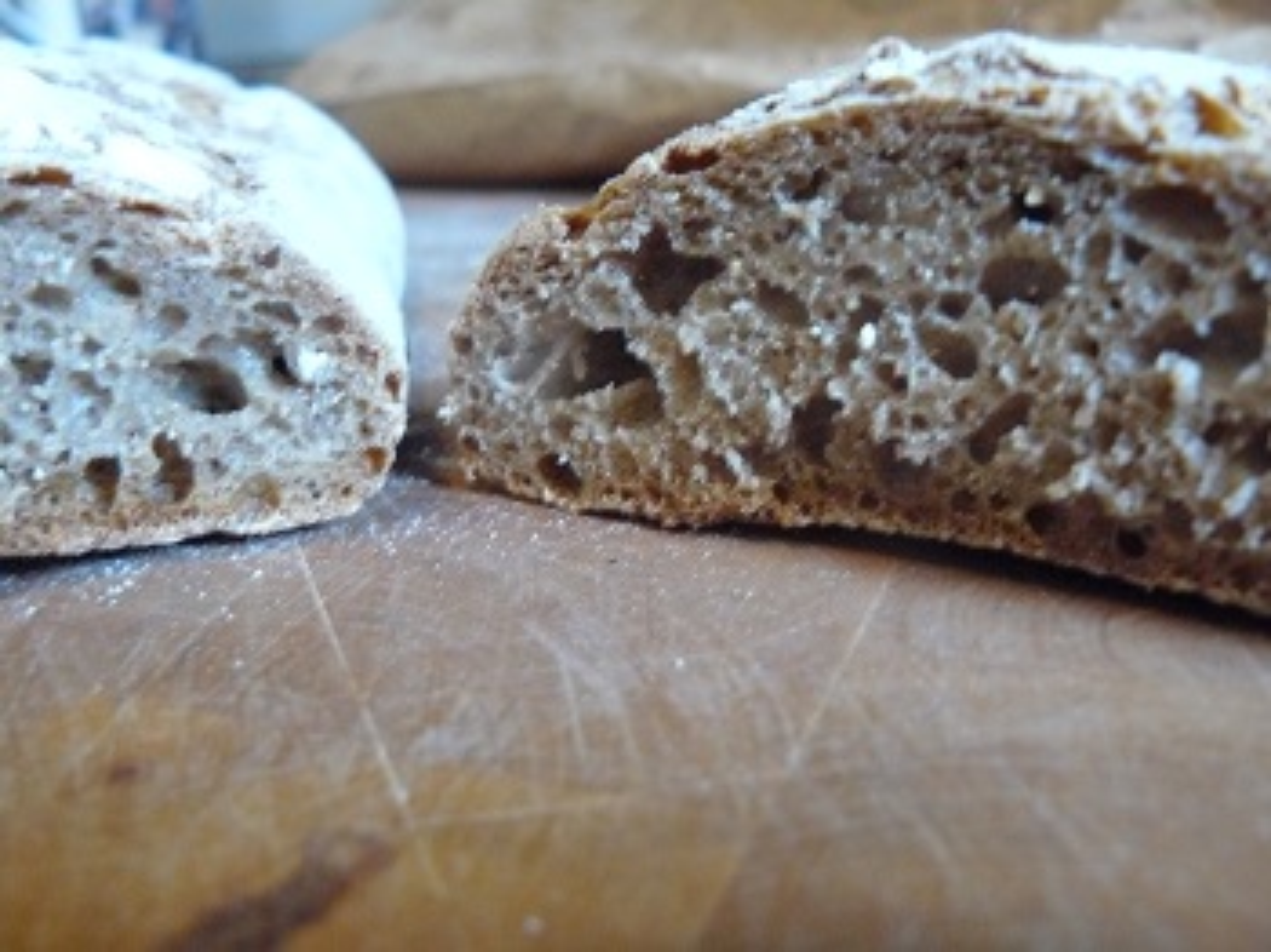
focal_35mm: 36
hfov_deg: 51.4
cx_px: 636
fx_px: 1321
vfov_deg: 39.6
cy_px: 476
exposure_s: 1/13
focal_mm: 6
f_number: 2.8
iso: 400
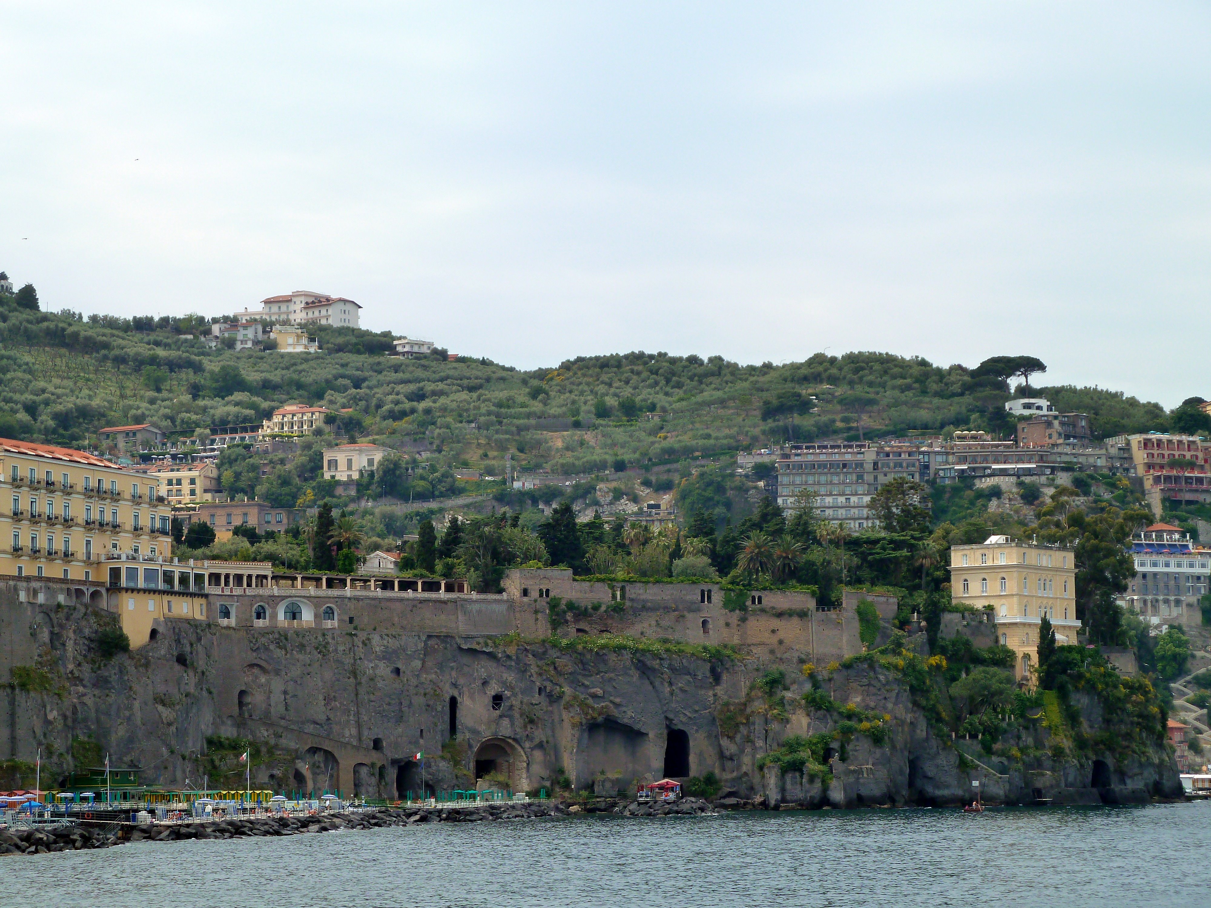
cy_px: 454
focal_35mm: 90
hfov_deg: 21.8
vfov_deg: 16.4
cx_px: 606
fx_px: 3149
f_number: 5
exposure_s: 1/500
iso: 125
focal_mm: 14.7
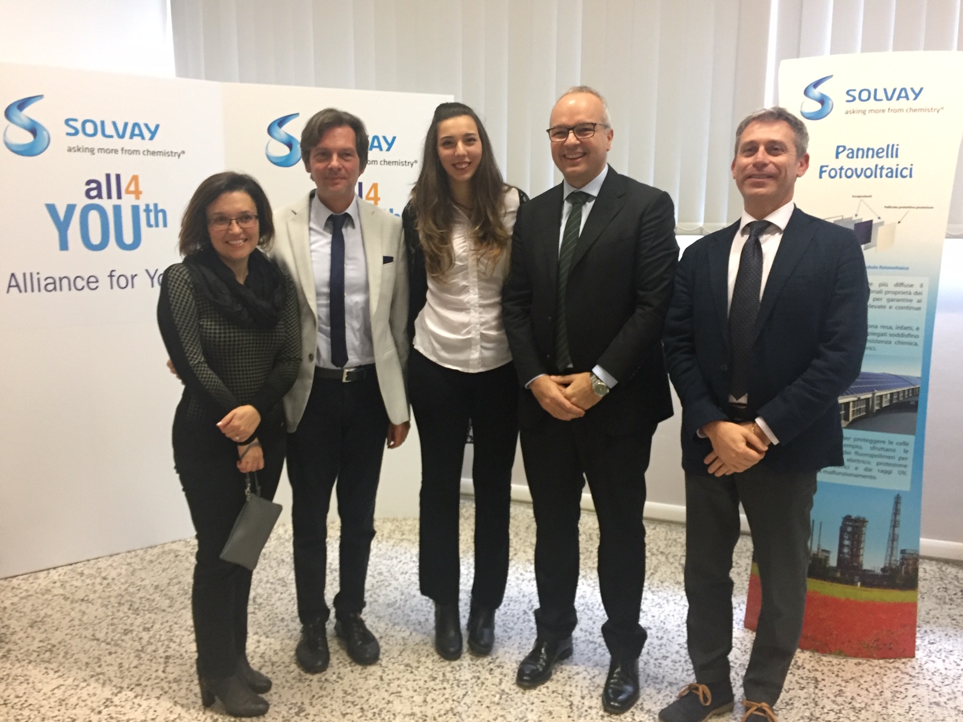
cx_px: 482
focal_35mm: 29
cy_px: 361
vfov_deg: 48.2
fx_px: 807
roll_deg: -1.0
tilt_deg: -9.0
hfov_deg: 61.7
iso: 250
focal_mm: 4.15
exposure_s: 1/33
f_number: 2.2
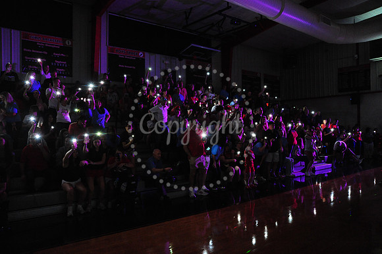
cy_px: 127
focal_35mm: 75
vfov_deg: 18.2
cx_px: 191
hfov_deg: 27.0
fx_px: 795
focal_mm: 75
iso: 6400
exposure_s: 1/60
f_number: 5.6
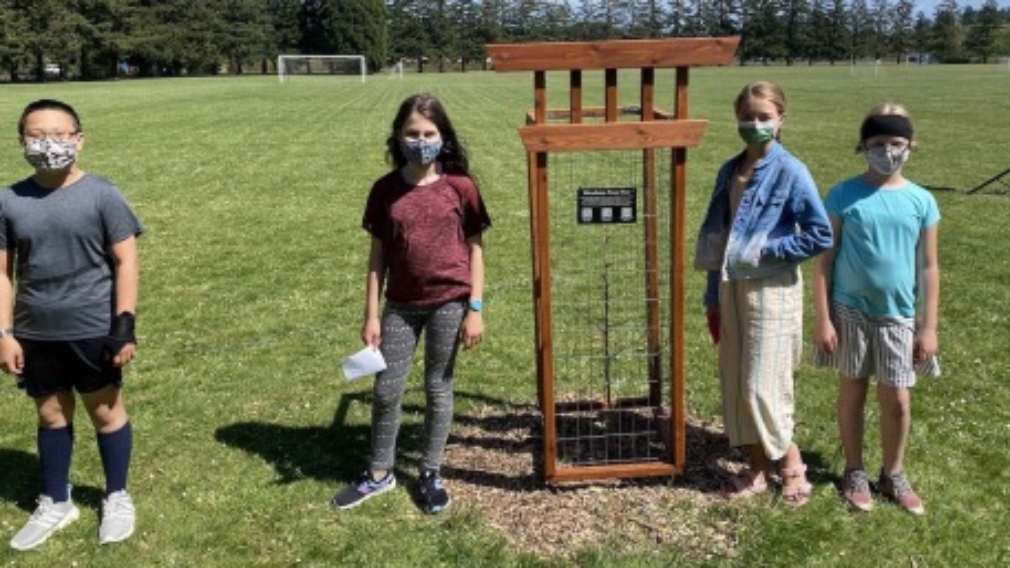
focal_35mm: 31
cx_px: 517
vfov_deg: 37.5
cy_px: 213
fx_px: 830
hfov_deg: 62.6
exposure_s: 1/2183
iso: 32
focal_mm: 4.25
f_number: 1.8
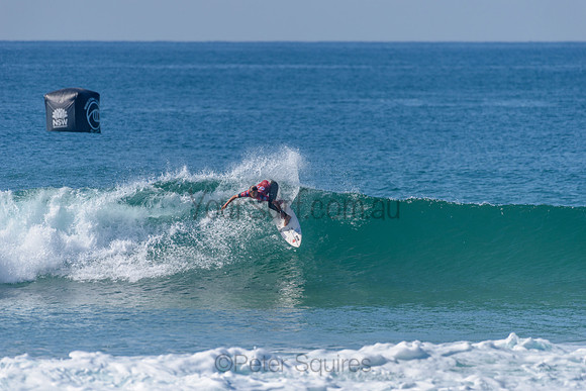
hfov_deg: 4.1
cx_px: 293
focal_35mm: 500
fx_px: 8140
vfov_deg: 2.8
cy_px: 196
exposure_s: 1/2000
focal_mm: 500
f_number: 5.6
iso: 160
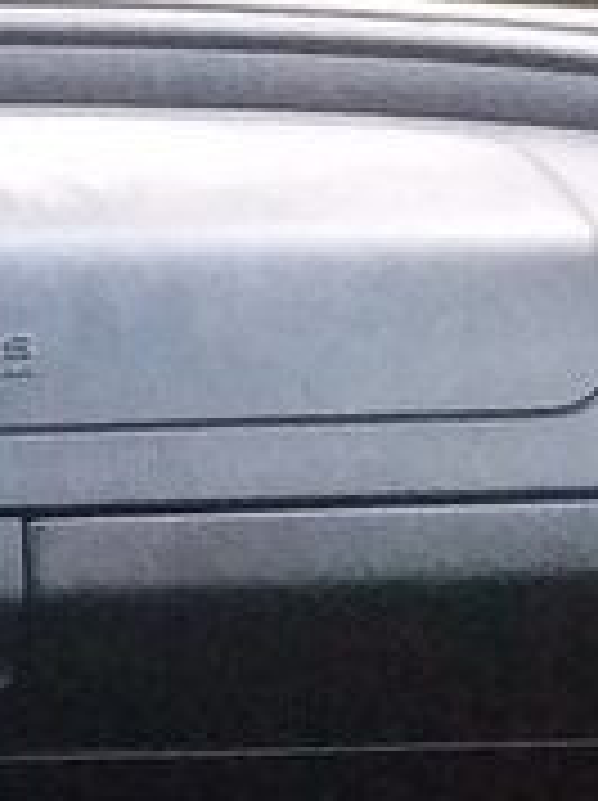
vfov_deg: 17.0
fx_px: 2655
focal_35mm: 115
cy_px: 619
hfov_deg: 10.9
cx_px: -827
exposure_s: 1/17
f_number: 2.2
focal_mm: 3.3
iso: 400
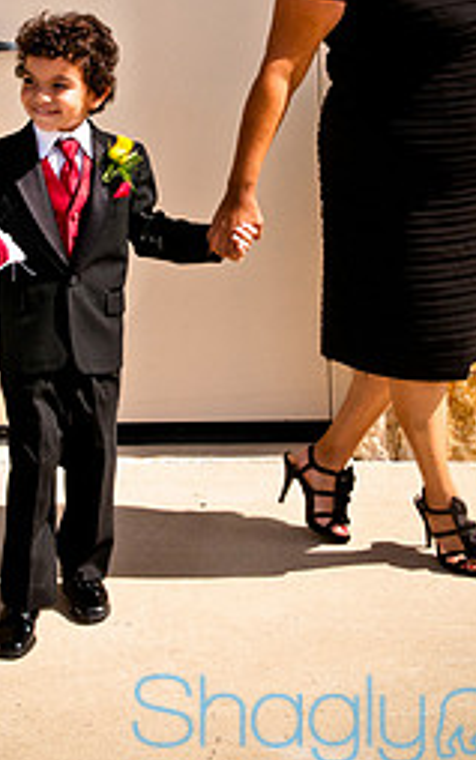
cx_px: 157
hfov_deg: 15.5
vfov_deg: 24.4
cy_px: 189
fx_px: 1740
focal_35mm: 84
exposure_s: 1/640
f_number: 13
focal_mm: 31
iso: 400
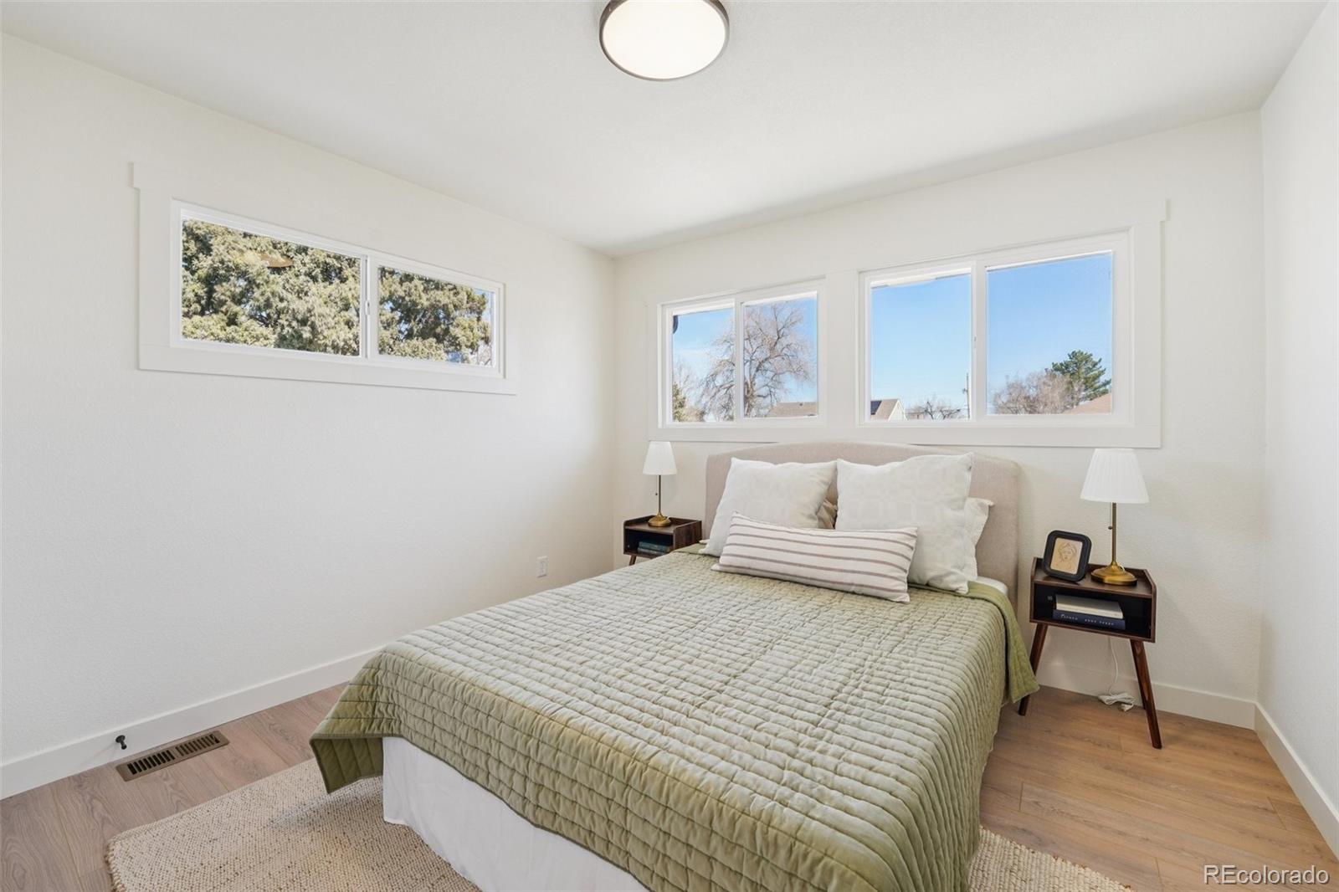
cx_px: 670
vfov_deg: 81.2
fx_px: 521
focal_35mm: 14
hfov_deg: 104.3
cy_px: 446
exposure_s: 1/30
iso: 160
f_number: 8
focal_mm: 14
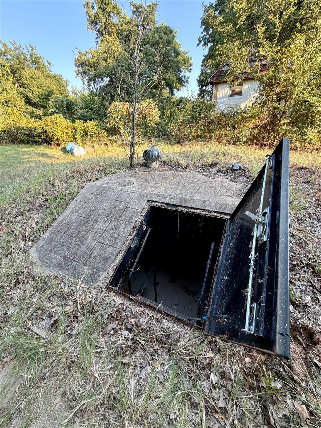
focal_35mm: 14
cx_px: 160
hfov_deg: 85.7
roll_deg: +0.5
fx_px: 173
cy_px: 214
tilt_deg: -24.5
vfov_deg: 102.1
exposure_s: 1/121
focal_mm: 2.22
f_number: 2.2
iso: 64
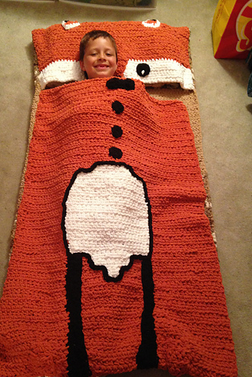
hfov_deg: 36.8
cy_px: 193
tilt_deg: -61.4
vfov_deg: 53.1
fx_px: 378
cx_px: 114
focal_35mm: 36
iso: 320
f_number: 2.4
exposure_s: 1/20
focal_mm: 4.12
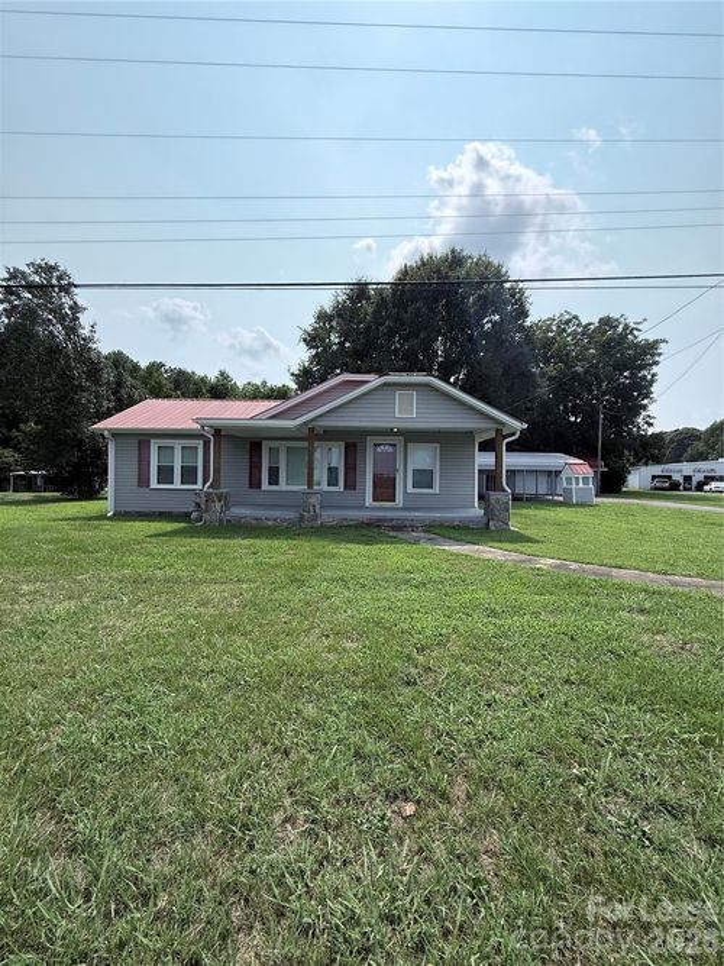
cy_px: 483
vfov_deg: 102.1
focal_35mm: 14
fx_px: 391
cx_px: 362
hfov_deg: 85.7
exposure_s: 1/3125
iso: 64
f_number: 2.2
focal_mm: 2.22
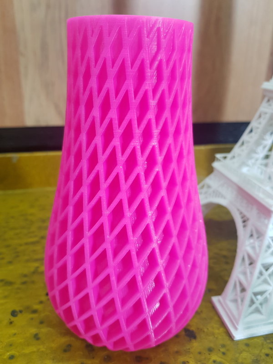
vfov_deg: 67.3
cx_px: 136
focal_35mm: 26
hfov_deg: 53.1
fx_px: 273
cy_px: 182
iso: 125
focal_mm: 4.2
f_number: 1.7
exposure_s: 1/60
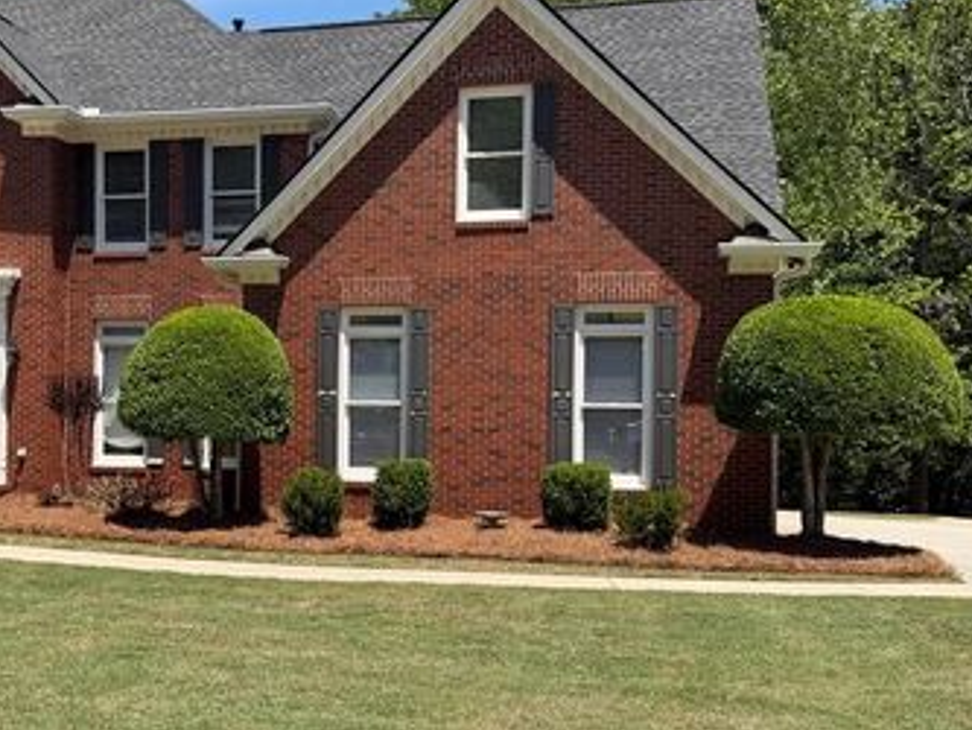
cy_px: 419
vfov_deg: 39.6
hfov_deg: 49.5
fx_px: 1011
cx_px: 257
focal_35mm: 36
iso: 80
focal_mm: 6.76
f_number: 1.78
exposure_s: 1/3279
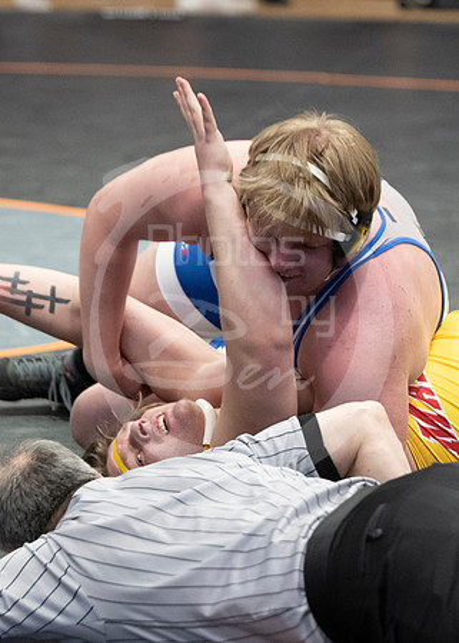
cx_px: 296
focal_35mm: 257
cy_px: 459
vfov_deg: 7.8
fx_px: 4691
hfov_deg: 5.6
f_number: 2.8
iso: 3200
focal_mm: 102
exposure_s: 1/1000
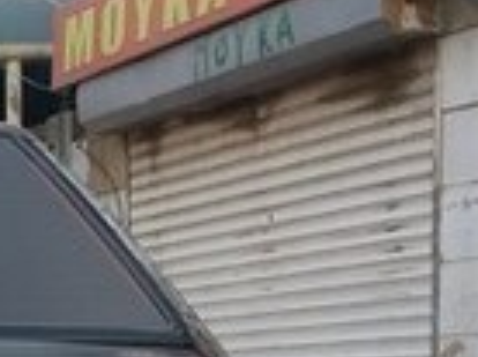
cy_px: 678
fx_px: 1847
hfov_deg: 13.4
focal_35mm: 134
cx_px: -364
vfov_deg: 10.3
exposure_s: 1/446
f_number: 1.9
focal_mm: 3.7
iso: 64
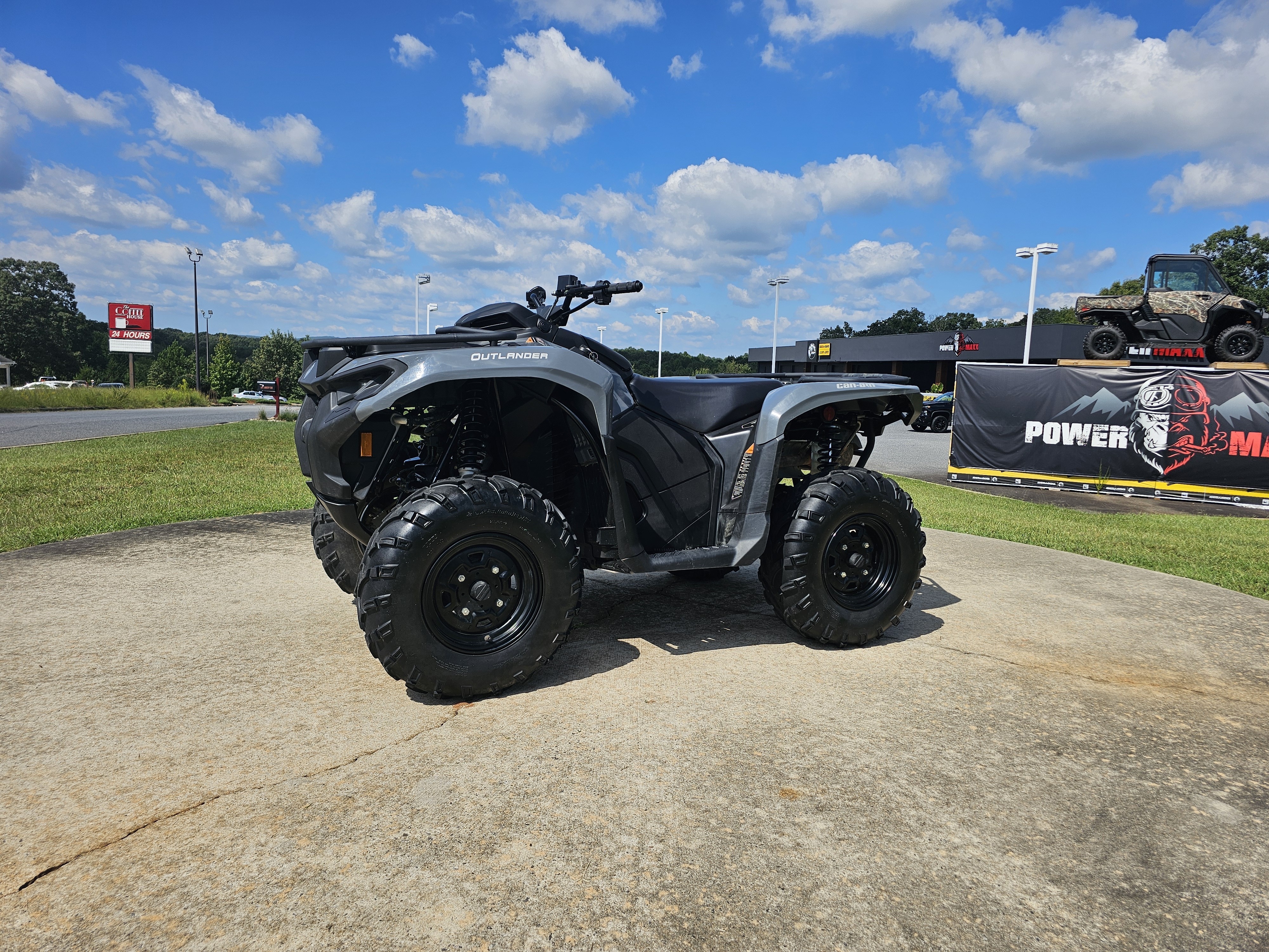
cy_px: 476
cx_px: 634
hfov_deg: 73.9
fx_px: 843
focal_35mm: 23
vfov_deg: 58.9
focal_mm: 6.3
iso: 10
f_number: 1.7
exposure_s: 1/1008
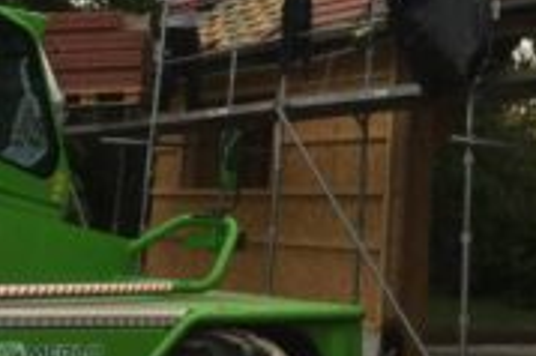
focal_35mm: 101
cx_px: 464
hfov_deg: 19.9
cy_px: -257
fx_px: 1502
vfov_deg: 12.5
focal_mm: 4.15
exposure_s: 1/295
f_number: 2.2
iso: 25
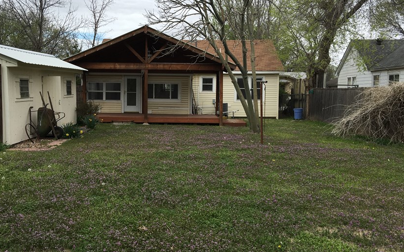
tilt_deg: -3.5
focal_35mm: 38
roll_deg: -1.0
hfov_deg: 51.4
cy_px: 126
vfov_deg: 33.6
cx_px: 174
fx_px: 419
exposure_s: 1/962
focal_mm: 4.15
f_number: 2.2
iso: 25
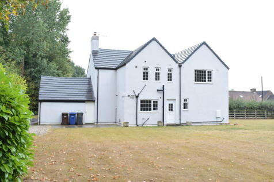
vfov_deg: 36.8
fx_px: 274
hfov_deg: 53.1
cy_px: 91
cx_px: 137
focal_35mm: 36
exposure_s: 1/100
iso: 800
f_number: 16
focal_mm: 24
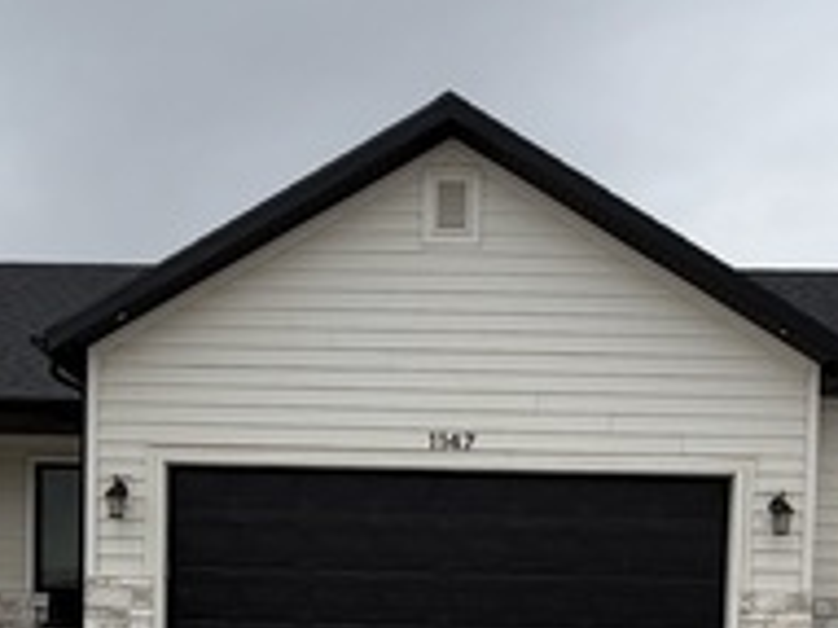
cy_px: 707
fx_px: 1185
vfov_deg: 27.0
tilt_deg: -0.9
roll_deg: -1.1
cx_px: 401
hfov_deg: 38.9
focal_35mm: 49
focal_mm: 2.22
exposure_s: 1/1399
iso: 20
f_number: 2.2
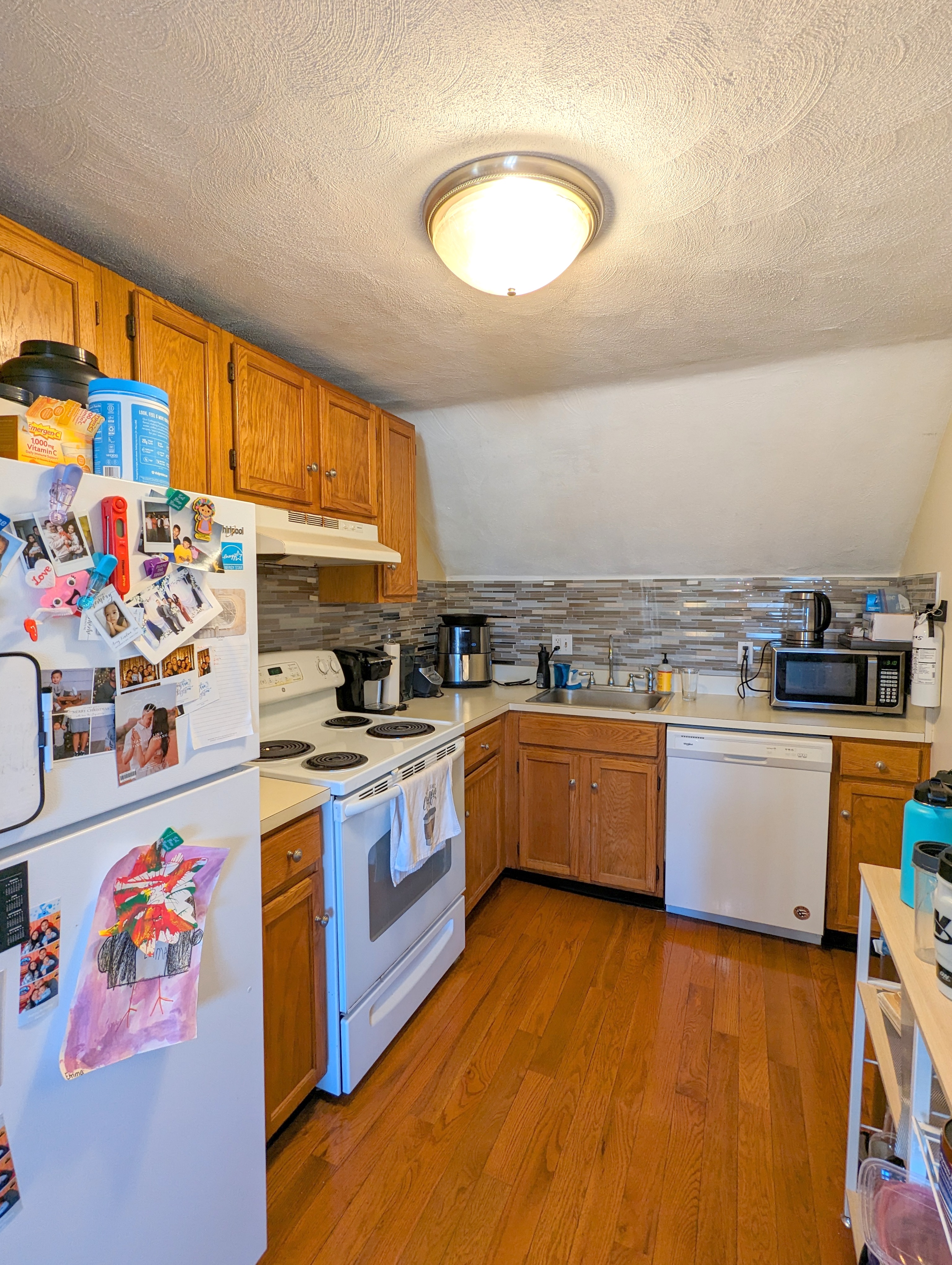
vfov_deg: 94.4
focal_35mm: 16
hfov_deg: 78.2
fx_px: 585
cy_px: 632
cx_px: 476
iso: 44
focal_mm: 2.35
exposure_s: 1/30
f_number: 2.2
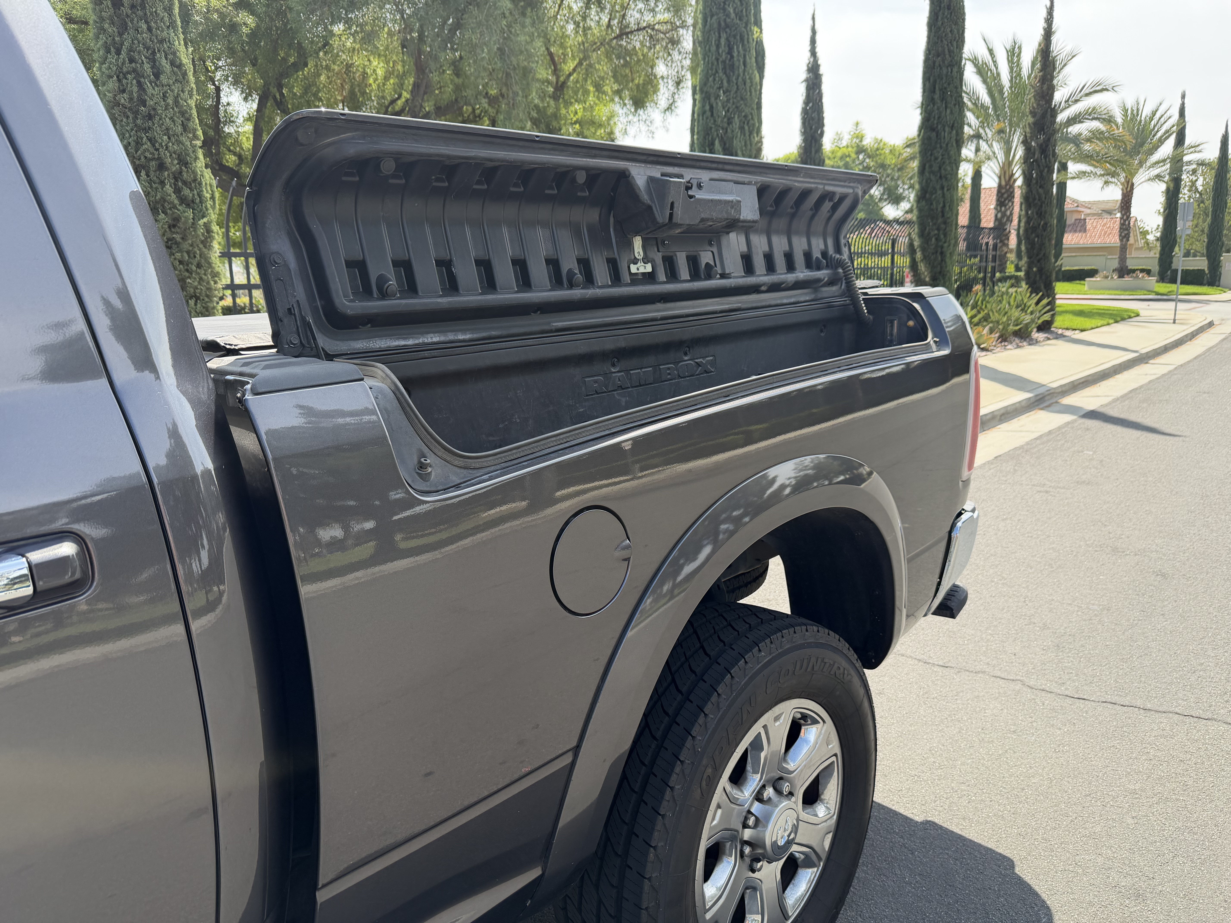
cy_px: 462
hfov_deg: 71.6
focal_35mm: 24
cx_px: 616
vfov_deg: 56.8
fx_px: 853
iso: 100
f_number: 1.78
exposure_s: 1/1522
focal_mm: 6.76
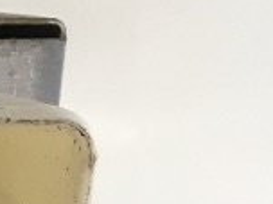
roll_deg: -0.6
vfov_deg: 7.3
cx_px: -645
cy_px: 395
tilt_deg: -15.5
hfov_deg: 8.1
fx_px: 1538
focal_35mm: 195
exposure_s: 1/33
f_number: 2.2
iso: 80
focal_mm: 4.15
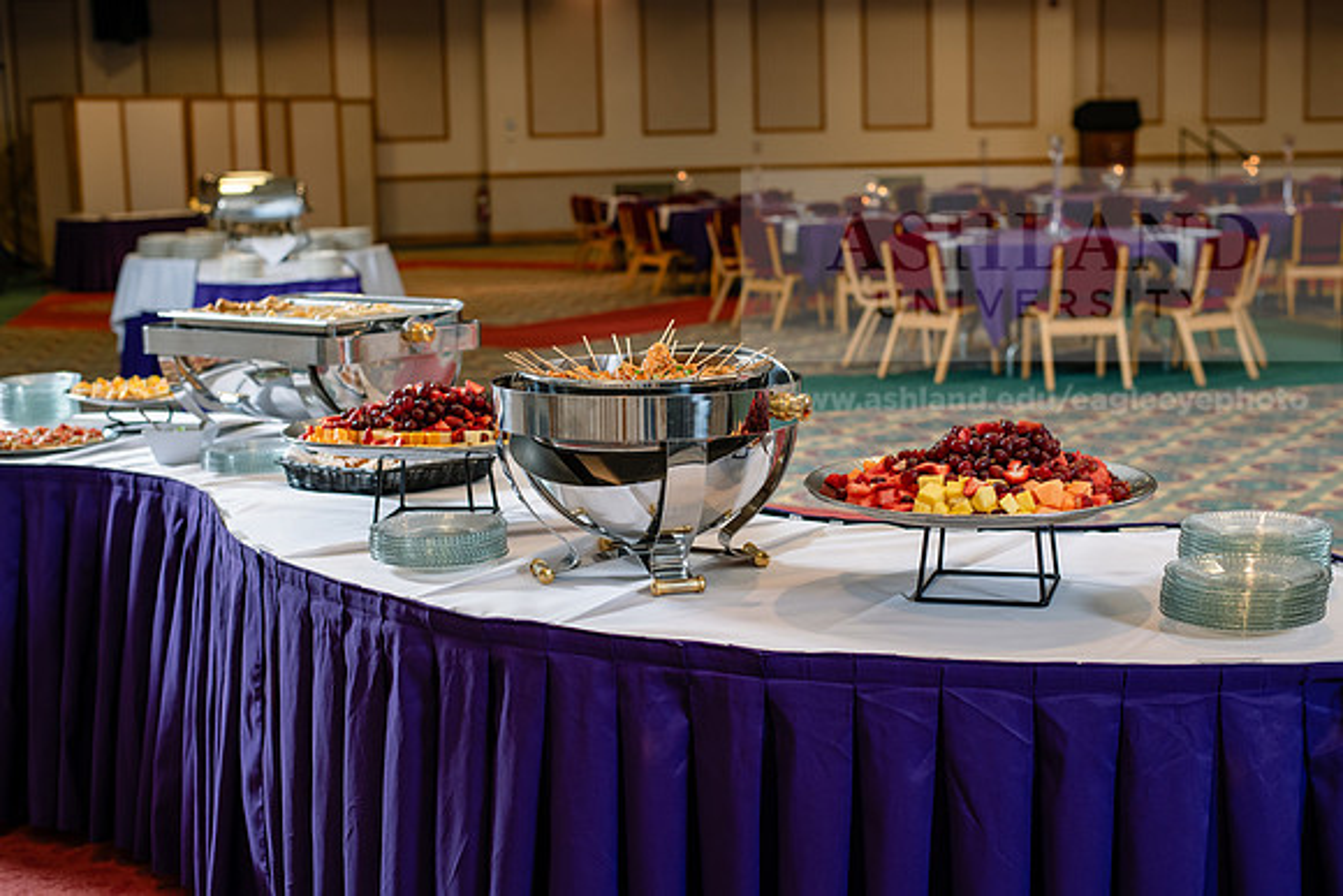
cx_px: 672
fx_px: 1866
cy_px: 448
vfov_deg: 27.0
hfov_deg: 39.6
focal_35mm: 50
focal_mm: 50
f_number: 3.5
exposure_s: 1/200
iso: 500
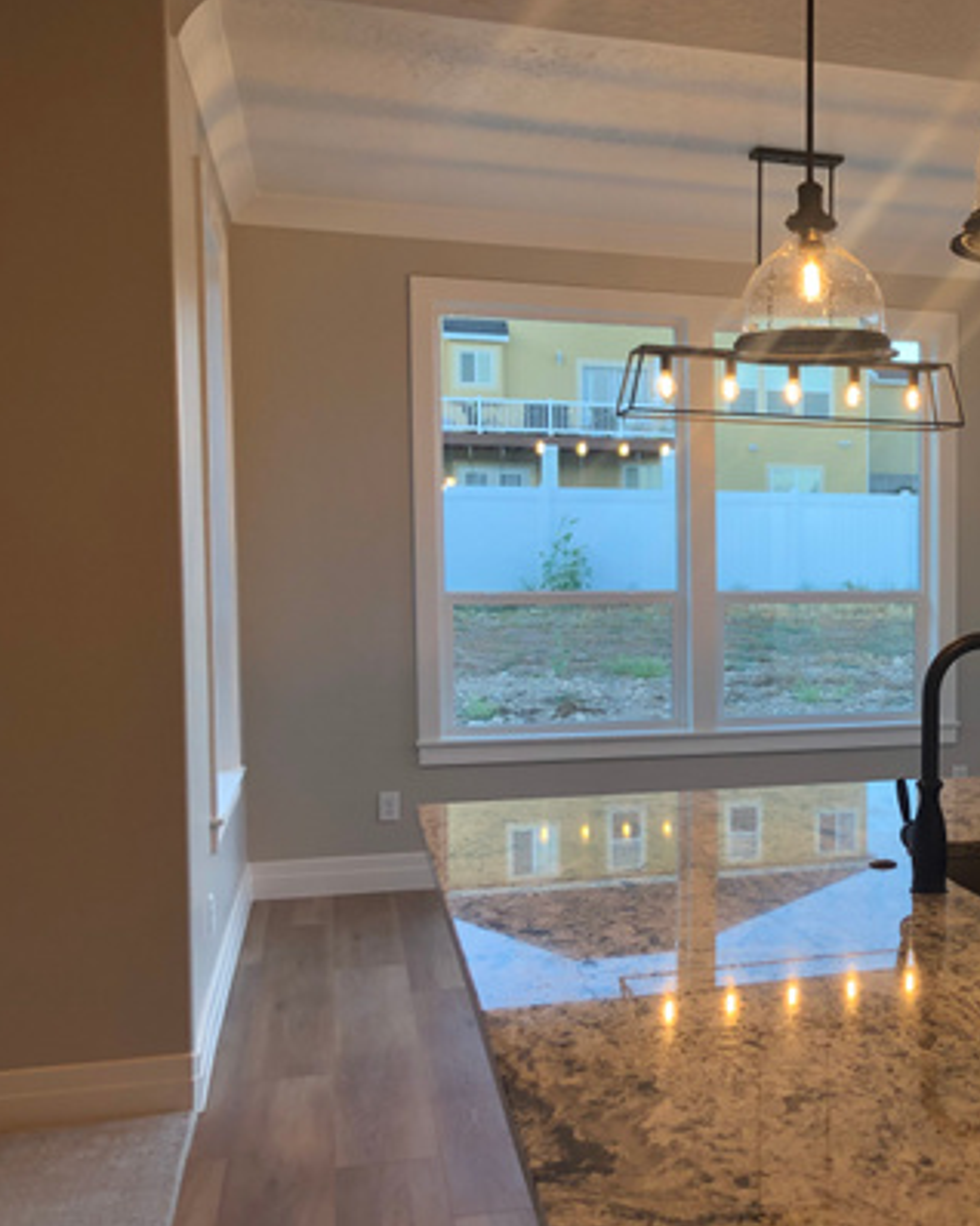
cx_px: 971
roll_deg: +0.1
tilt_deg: -3.8
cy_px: 690
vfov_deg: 42.0
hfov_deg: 31.6
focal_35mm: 44
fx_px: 1596
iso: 64
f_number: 1.8
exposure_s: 1/120
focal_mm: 3.99
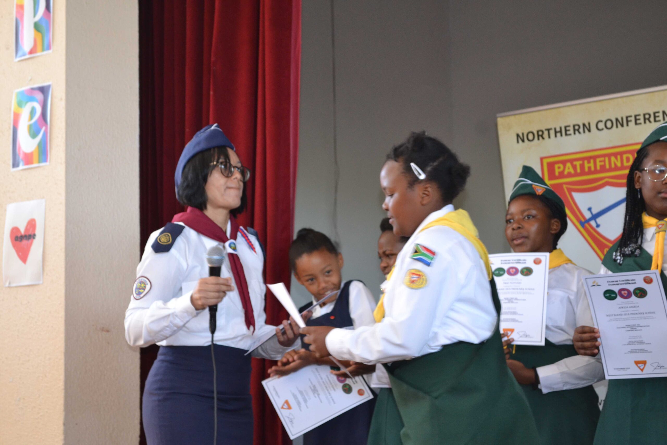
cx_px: 334
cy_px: 222
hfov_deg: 28.1
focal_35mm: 72
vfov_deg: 18.9
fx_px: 1334
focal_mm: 48
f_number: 5.6
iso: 1000
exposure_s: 1/60
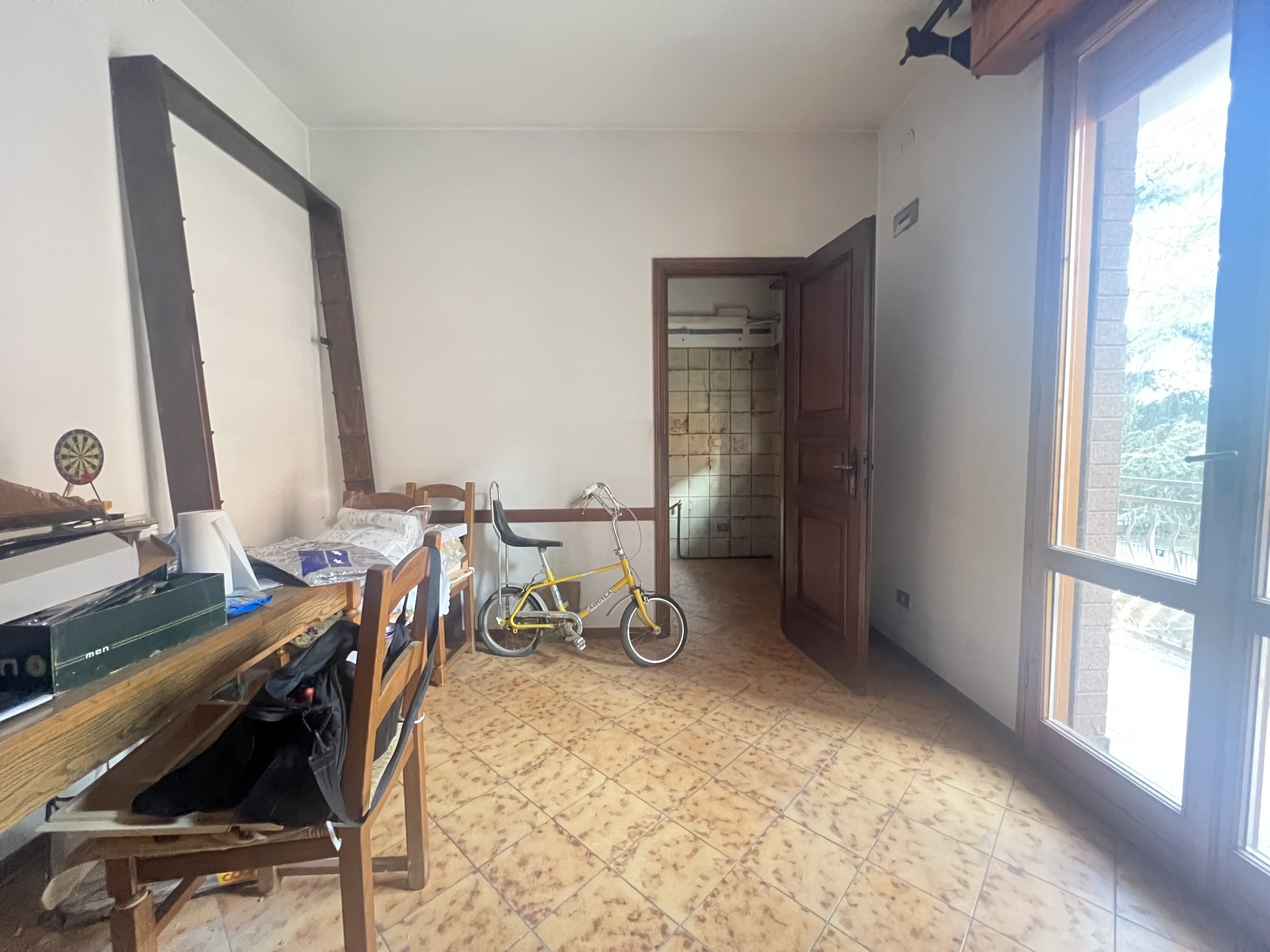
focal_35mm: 13
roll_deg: +0.7
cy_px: 476
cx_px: 635
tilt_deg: -4.0
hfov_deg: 106.2
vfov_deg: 89.9
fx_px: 477
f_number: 1.8
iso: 1250
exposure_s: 1/30
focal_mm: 1.57
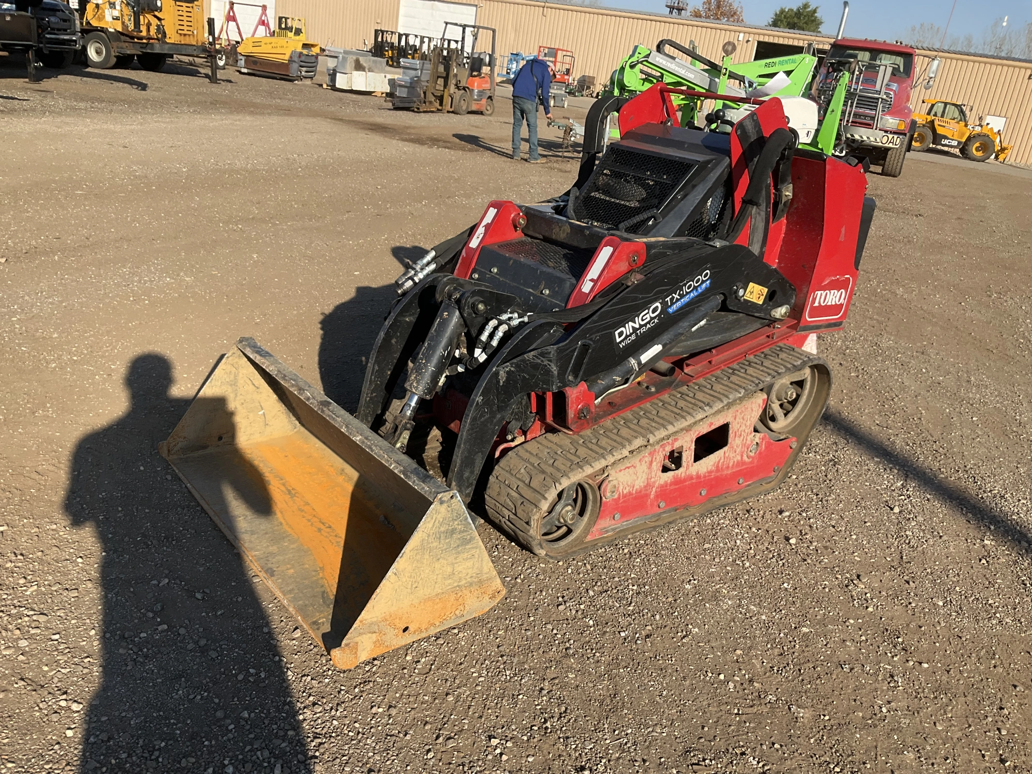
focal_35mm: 29
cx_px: 516
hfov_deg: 61.7
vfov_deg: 48.2
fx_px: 865
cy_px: 387
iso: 25
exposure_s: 1/1144
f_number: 1.8
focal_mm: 3
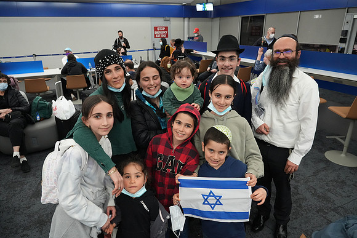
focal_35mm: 24
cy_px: 119
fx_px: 238
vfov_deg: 53.2
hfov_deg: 73.7
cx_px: 178
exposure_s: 1/80
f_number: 5.6
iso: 6400
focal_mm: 24
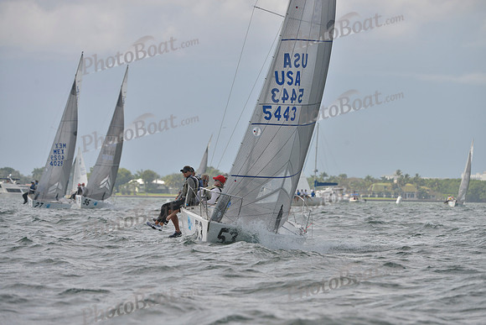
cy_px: 162
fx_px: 3916
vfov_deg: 4.7
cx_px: 243
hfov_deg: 7.1
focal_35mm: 290
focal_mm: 290
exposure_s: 1/1250
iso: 400
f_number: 8
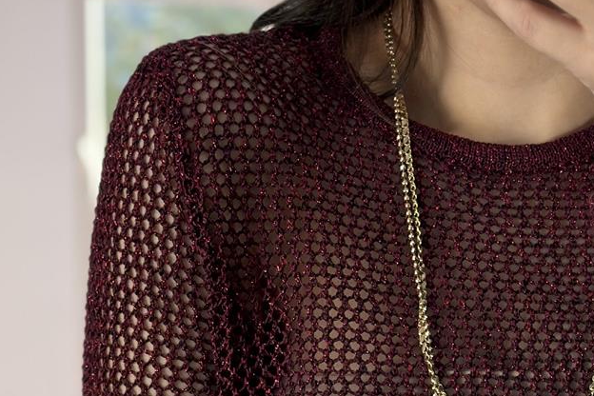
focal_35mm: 128
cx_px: 538
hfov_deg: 15.8
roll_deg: -1.0
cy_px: 600
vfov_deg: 10.3
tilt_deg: -33.4
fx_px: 2112
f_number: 1.78
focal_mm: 6.86
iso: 100
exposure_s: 1/100
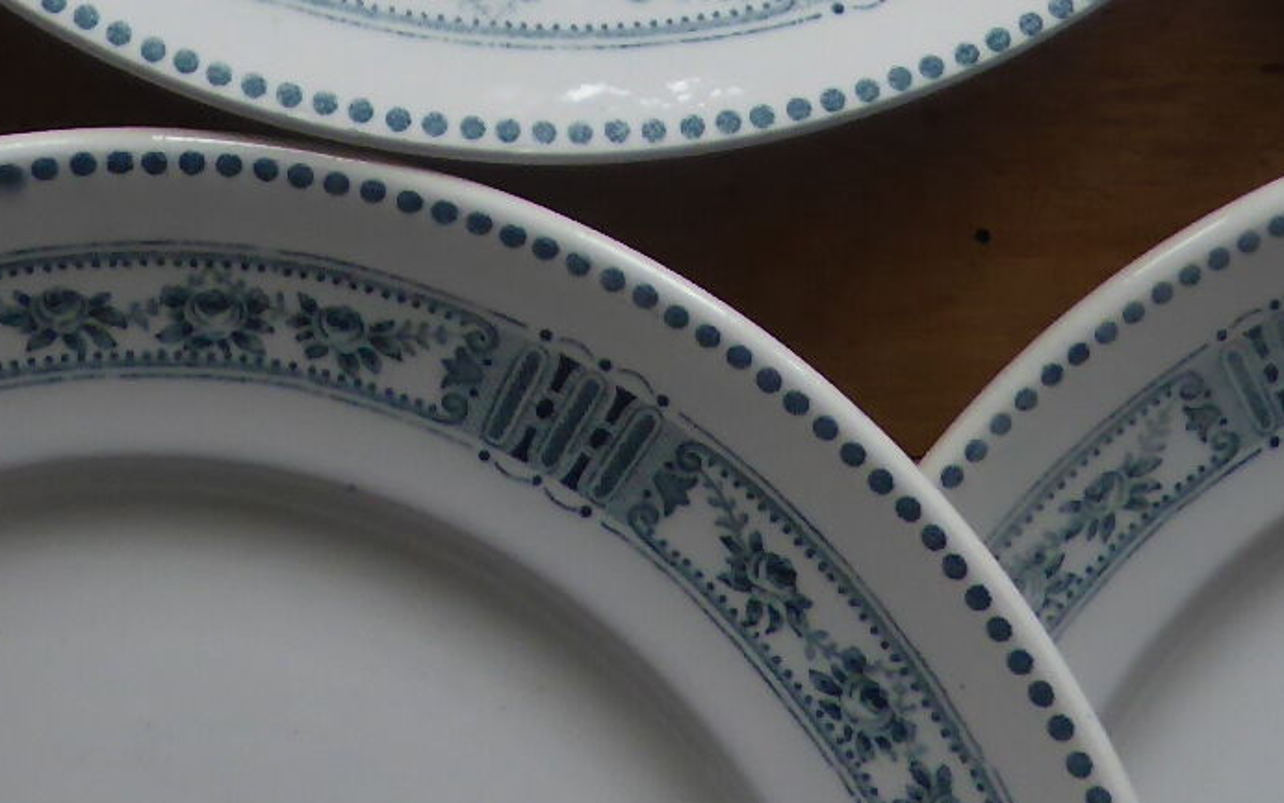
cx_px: 596
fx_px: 3430
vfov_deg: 11.7
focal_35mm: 98
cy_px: -890
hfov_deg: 21.2
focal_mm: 4.3
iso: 125
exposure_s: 1/60
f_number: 3.3
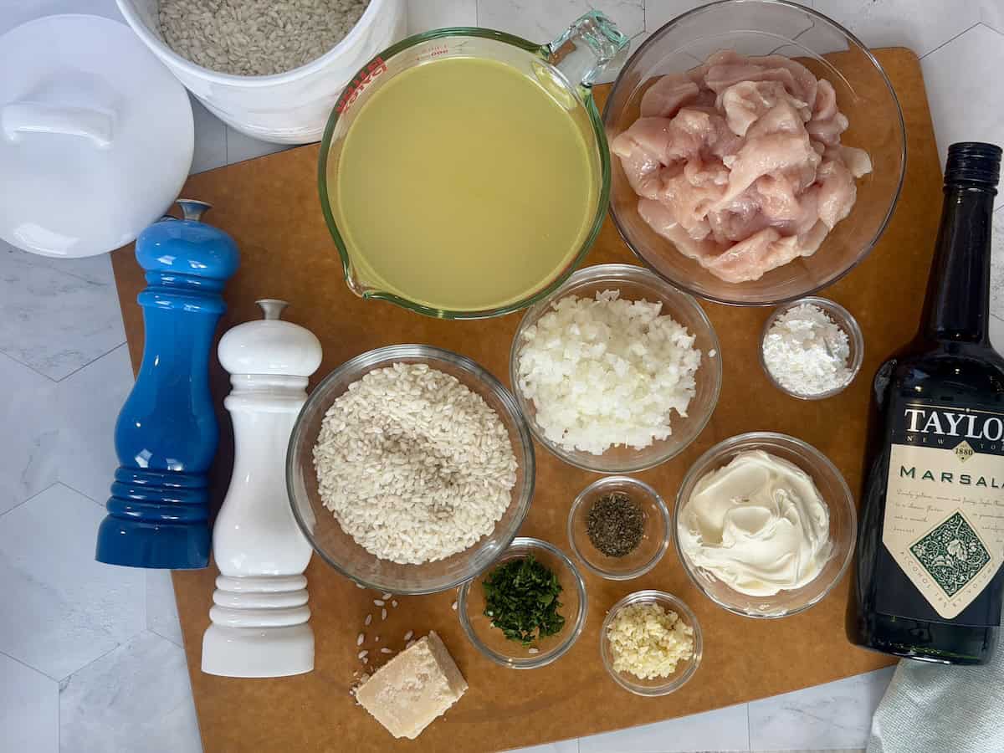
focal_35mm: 48
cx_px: 502
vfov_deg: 30.3
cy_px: 376
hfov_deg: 39.7
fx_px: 1392
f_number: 1.8
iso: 80
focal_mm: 6.8
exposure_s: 1/60
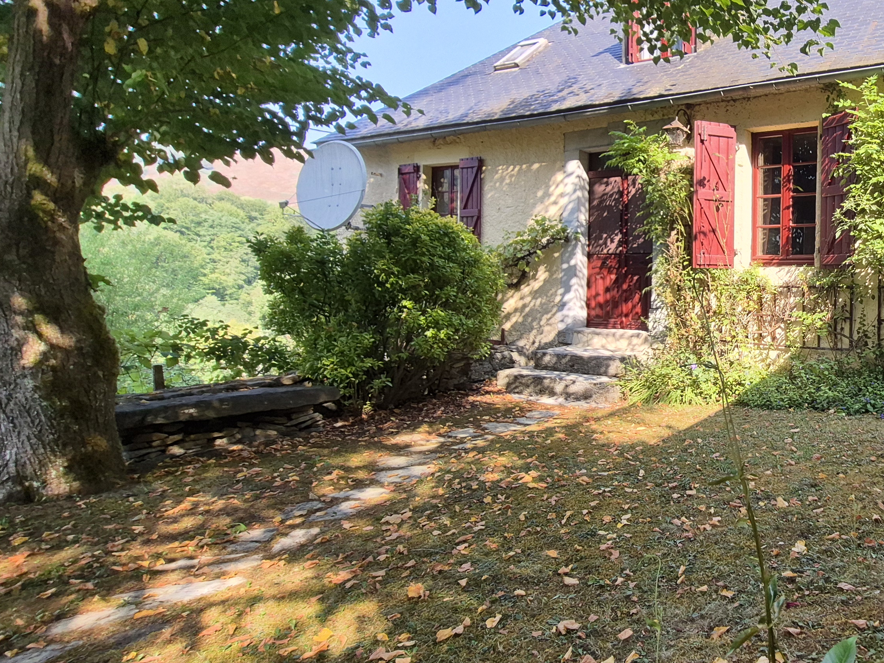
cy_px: 291
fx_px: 587
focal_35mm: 23
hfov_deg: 65.0
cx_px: 747
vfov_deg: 58.7
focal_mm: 1.74
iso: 50
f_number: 2.2
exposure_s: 1/269
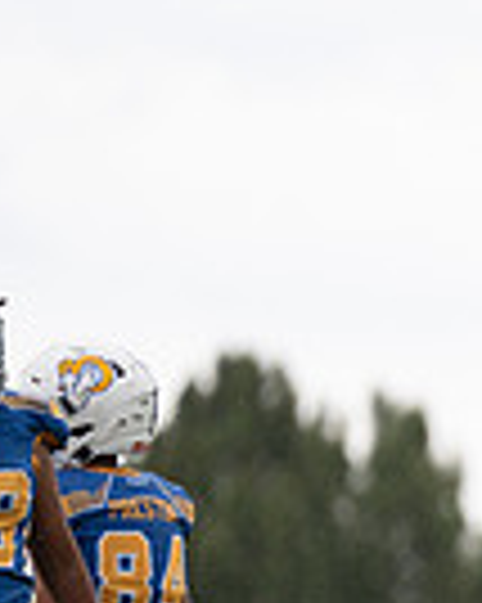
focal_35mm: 814
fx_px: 14532
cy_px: 592
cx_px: 1090
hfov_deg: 1.9
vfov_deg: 2.4
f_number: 2.8
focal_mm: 200
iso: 400
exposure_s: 1/1600
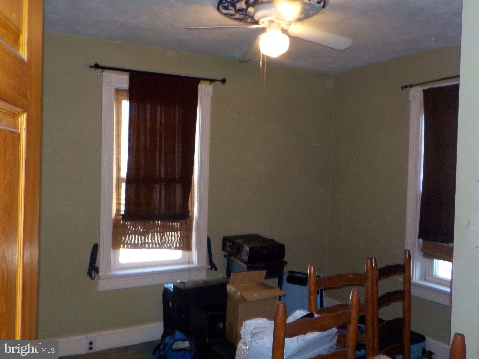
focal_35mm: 30
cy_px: 180
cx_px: 240
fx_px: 415
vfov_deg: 46.8
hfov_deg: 60.0
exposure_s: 1/30
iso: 200
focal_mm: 4.1
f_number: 3.3
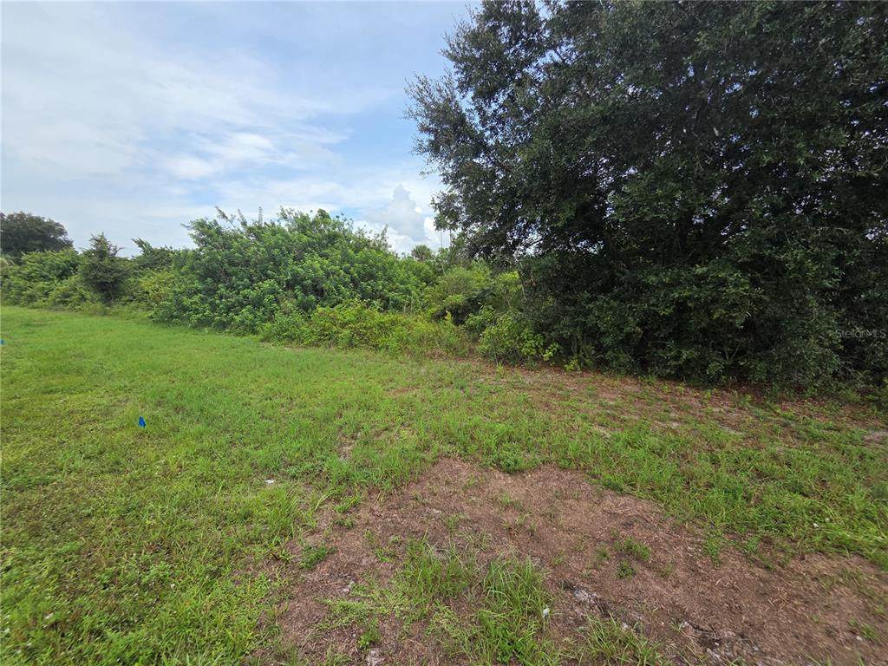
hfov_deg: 106.2
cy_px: 333
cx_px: 444
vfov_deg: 89.9
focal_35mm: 13
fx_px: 333
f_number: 2.2
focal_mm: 2.2
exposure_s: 1/929
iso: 50
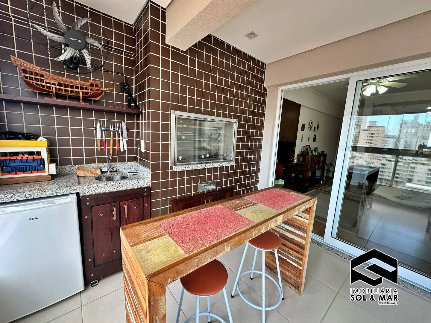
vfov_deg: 85.7
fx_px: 174
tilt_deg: -8.6
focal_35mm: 14
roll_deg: -3.2
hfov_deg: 102.1
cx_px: 216
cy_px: 162
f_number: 2.2
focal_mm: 2.22
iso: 125
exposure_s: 1/99
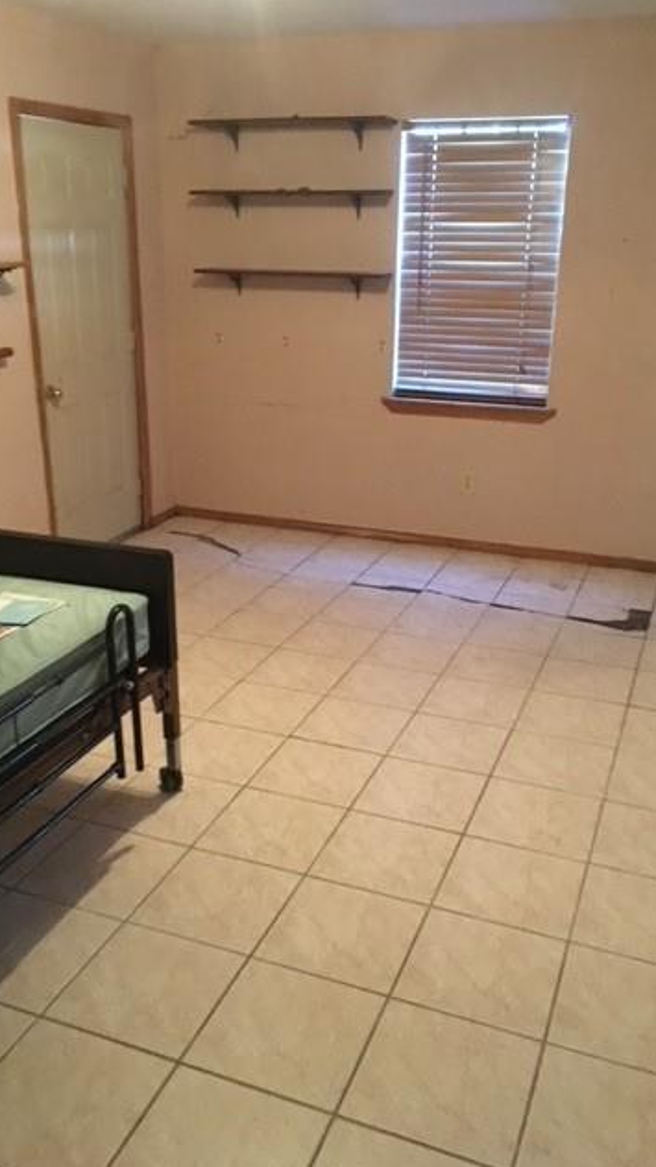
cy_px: 584
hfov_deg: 36.6
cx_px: 312
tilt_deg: -21.3
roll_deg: -1.8
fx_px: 991
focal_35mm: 32
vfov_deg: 61.0
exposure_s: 1/15
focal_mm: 4.15
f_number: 2.2
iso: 320
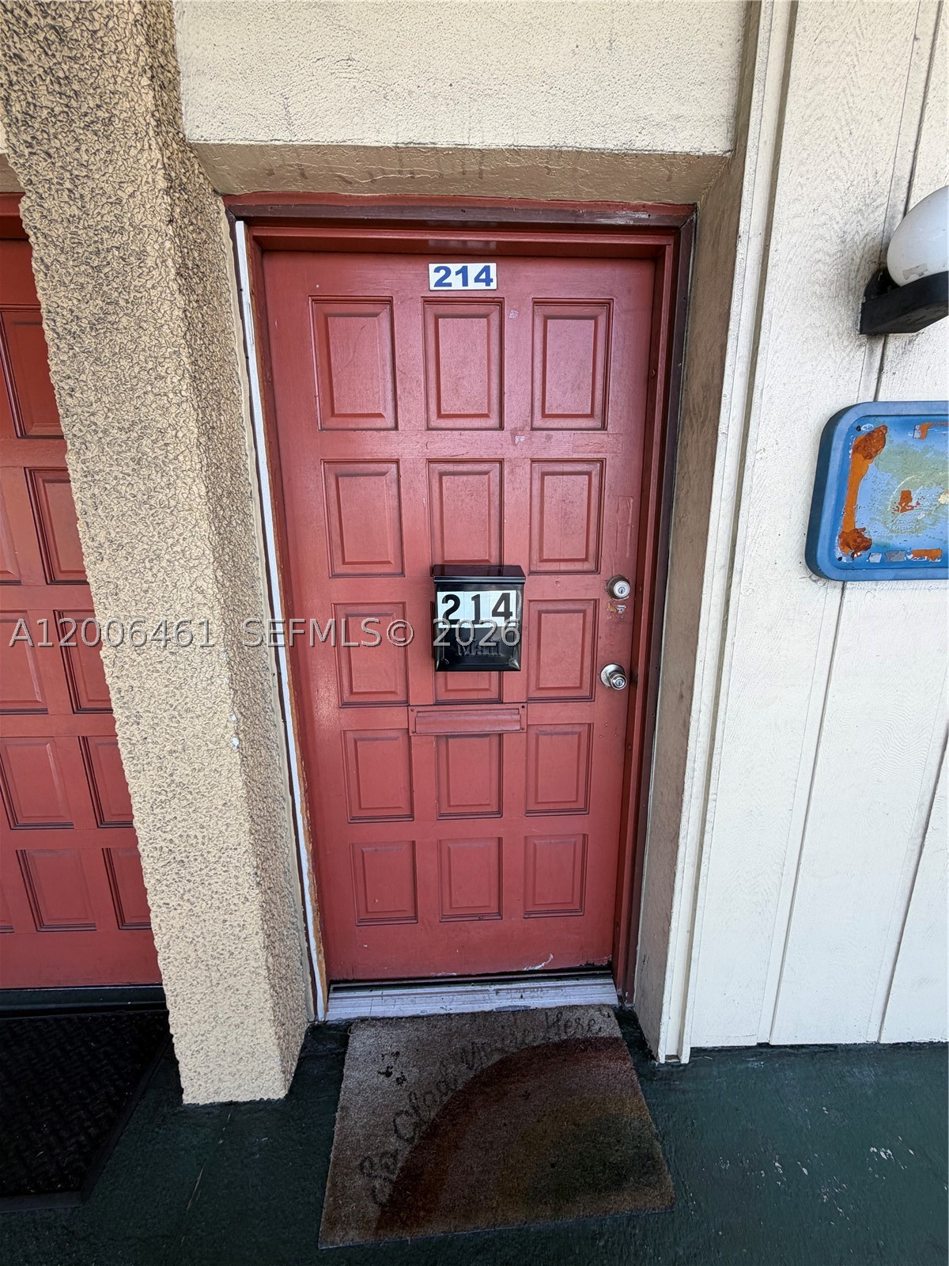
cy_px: 633
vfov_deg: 102.1
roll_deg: +0.3
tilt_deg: -11.5
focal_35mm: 14
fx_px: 512
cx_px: 474
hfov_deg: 85.7
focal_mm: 2.22
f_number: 2.2
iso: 40
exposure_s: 1/156
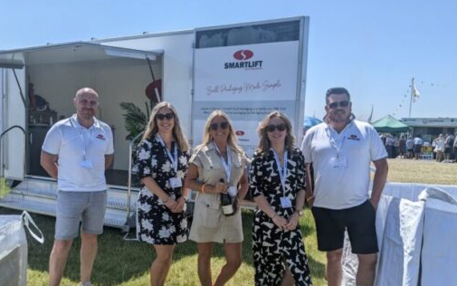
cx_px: 216
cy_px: 162
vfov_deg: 37.2
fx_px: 424
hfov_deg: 56.7
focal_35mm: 34
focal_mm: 4.44
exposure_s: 1/3356
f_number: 1.8
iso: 62
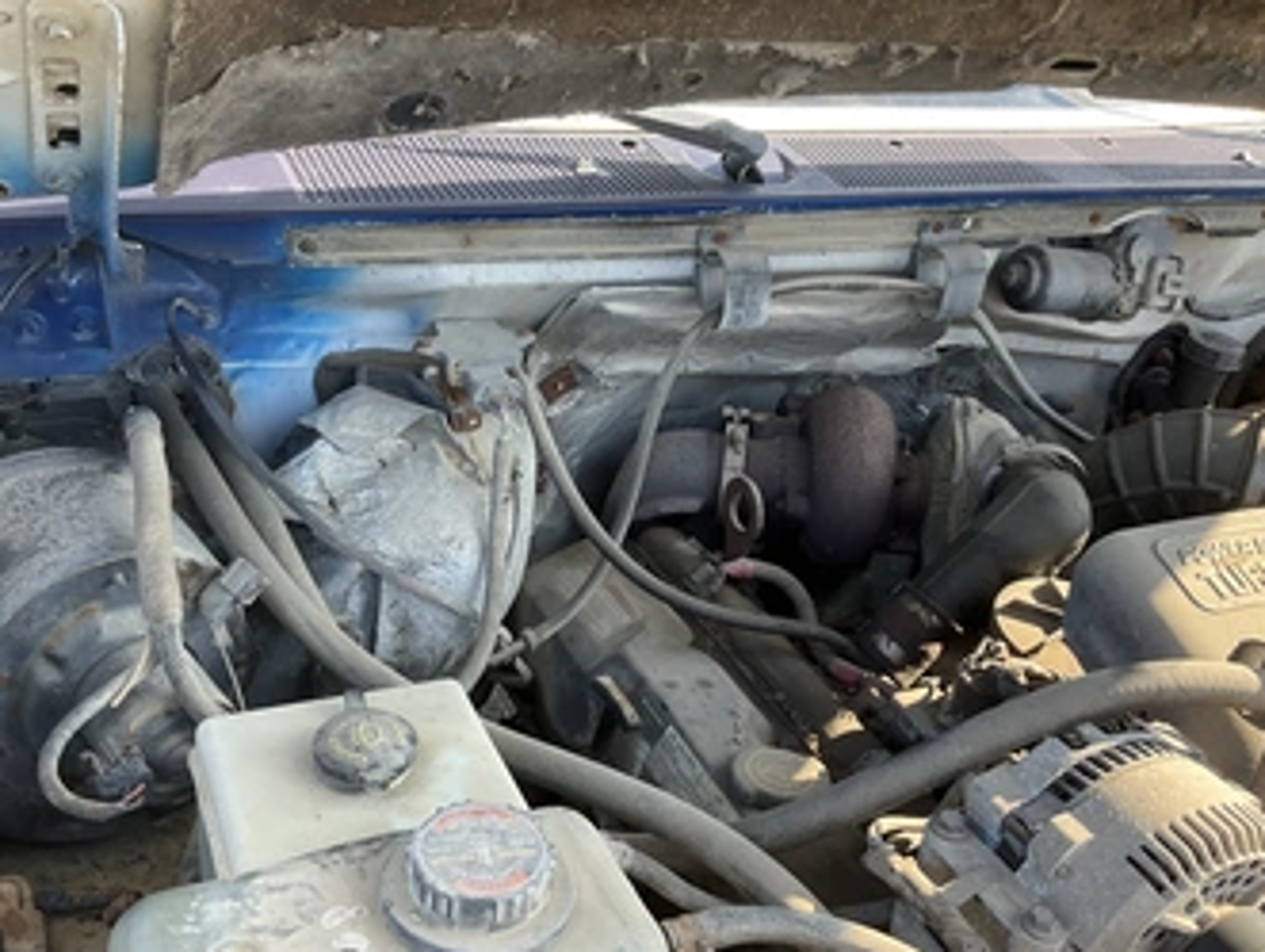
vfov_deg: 40.7
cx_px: 581
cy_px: 535
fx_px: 1280
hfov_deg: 52.5
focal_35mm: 35
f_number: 1.8
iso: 25
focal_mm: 3
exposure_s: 1/189
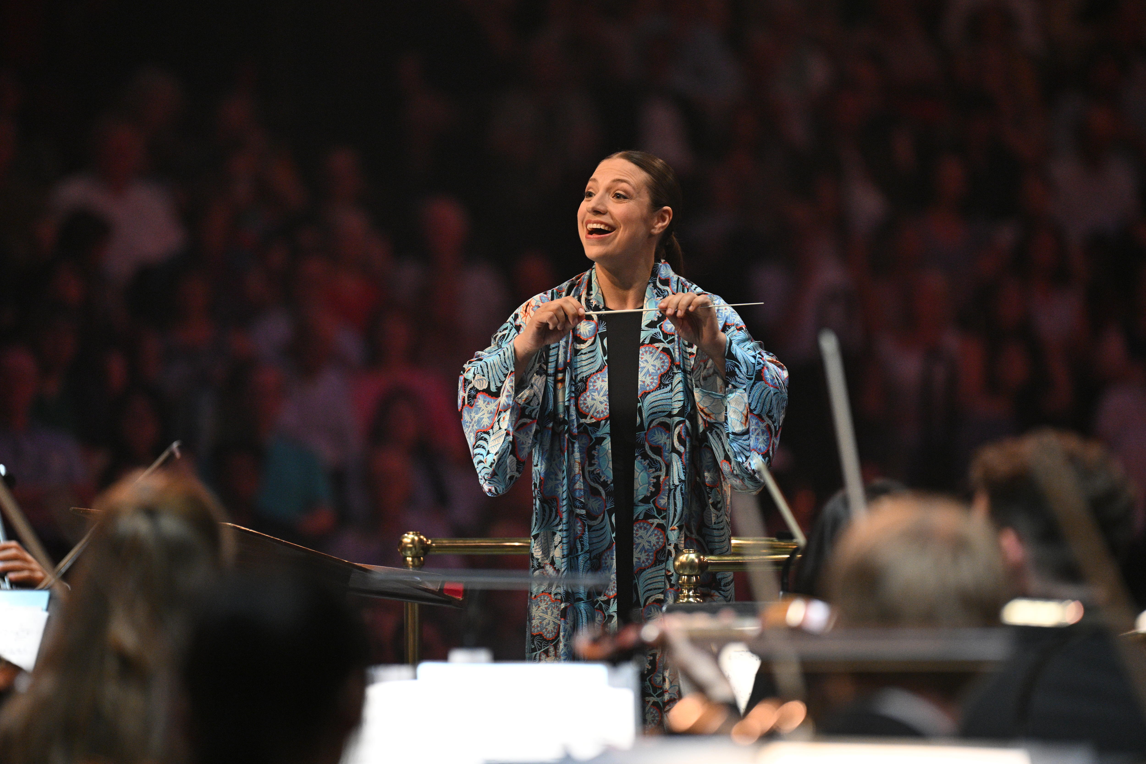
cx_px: 573
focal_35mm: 250
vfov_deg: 5.5
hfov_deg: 8.2
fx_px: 7957
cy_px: 382
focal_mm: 250
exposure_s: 1/250
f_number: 2.8
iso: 3200
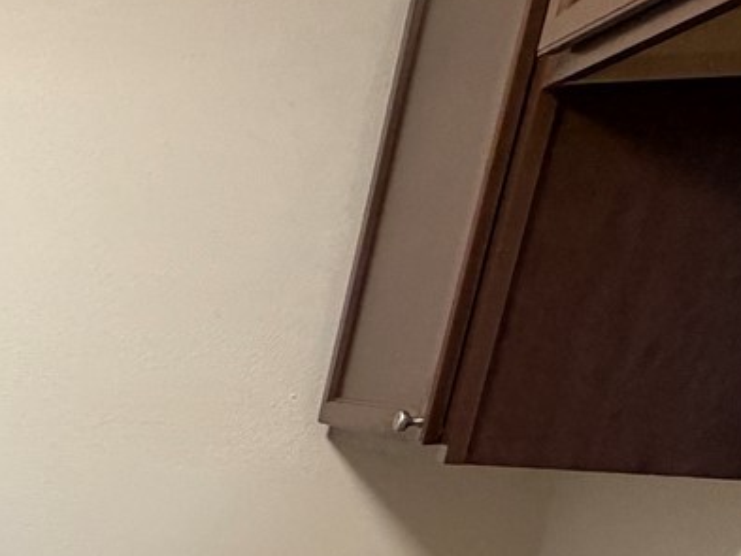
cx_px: -711
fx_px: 1221
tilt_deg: -14.2
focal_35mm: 57
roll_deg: -1.5
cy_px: 622
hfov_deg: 19.7
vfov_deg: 23.9
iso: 250
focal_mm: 2.22
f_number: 2.2
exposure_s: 1/60
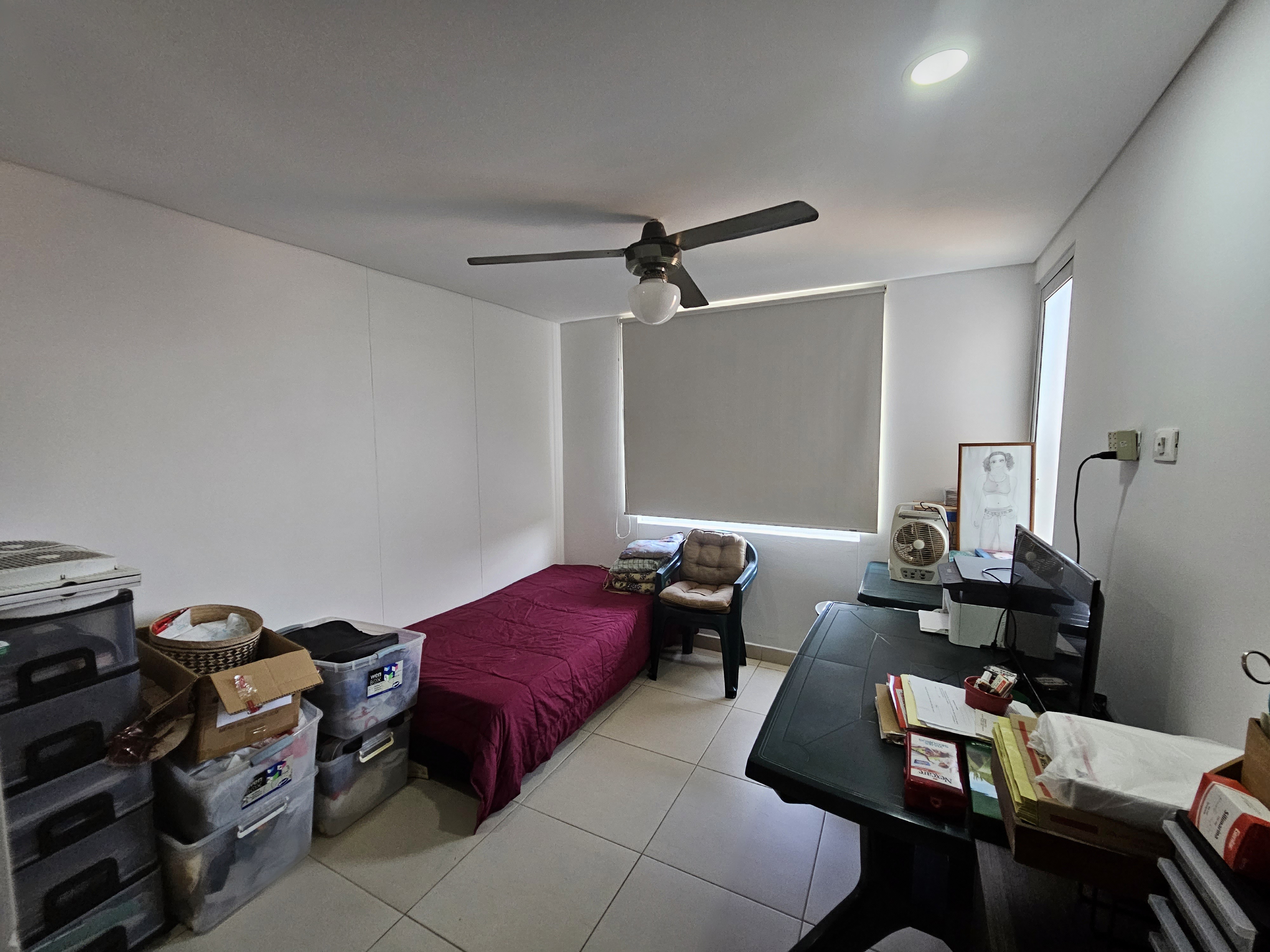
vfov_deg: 89.9
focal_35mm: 13
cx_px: 635
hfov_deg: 106.2
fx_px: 477
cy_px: 476
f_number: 2.2
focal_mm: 2.2
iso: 250
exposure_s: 1/60.2
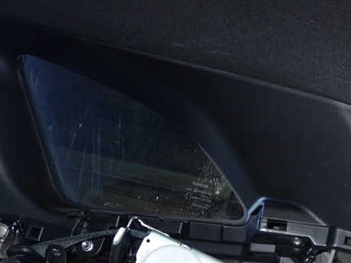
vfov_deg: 24.8
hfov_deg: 32.4
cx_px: 235
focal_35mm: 59
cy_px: 146
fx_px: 598
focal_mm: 7.31
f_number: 2.8
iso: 200
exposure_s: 1/40
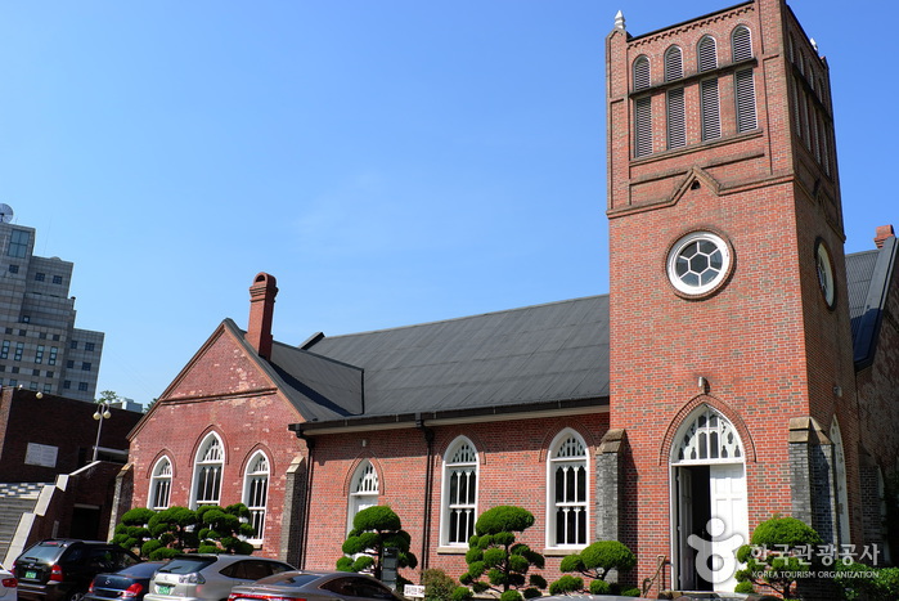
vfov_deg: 36.9
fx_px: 900
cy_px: 300
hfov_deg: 53.1
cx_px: 450
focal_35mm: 36
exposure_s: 1/500
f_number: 5.6
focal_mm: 24
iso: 100
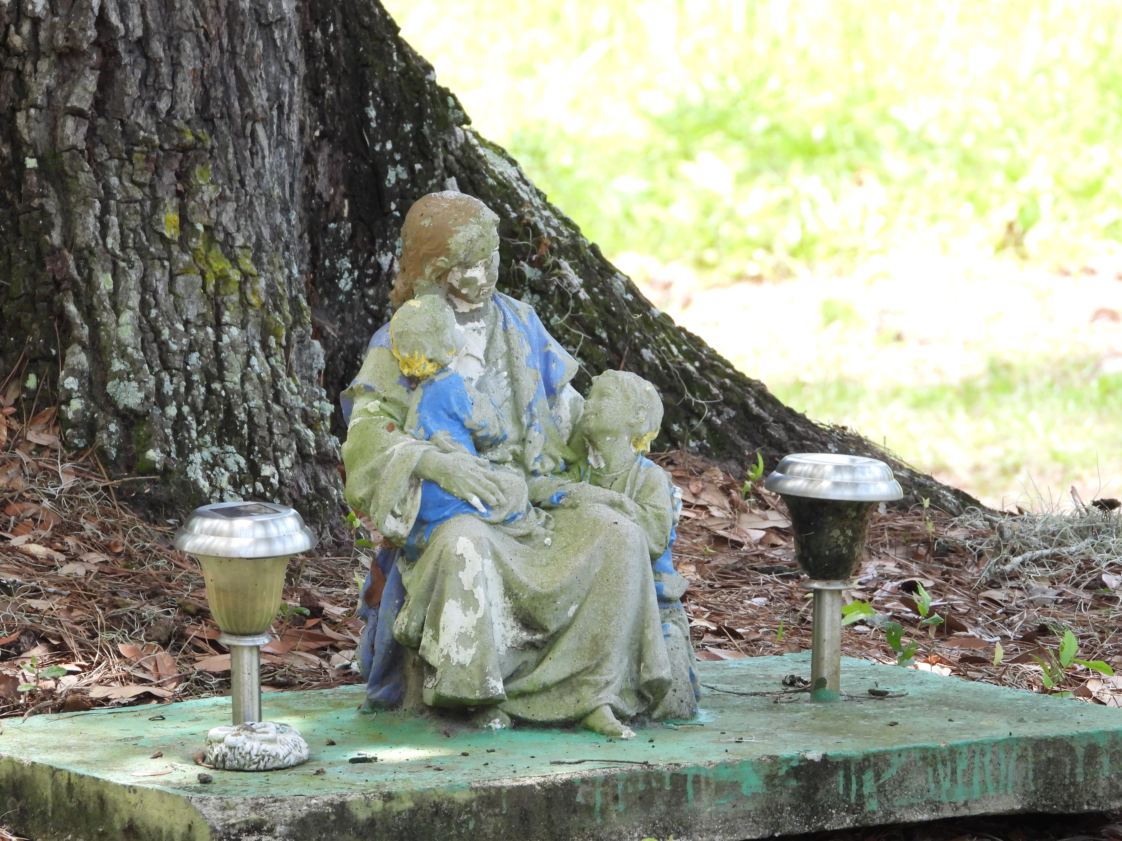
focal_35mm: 500
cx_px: 561
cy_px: 420
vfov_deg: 3.0
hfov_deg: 4.0
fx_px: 16206
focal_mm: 89.9
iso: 400
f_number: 5
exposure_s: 1/125
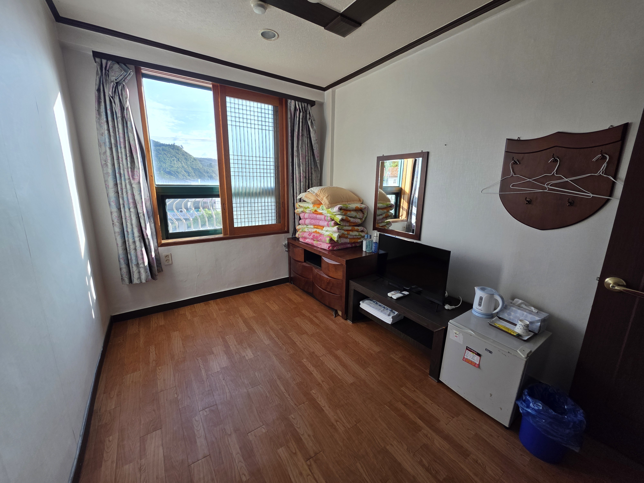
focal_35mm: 13
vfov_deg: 89.9
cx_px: 322
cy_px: 242
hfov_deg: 106.2
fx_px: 242
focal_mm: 2.2
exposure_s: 1/163
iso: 40
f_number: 1.9
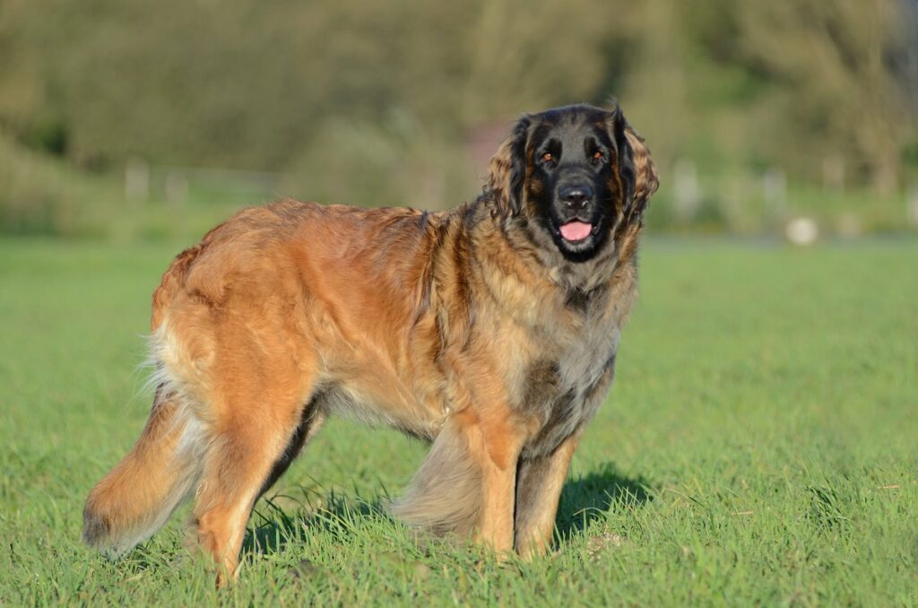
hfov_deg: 8.1
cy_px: 304
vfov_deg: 5.4
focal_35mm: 255
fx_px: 6488
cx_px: 459
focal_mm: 170
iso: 160
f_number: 4
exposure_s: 1/1000
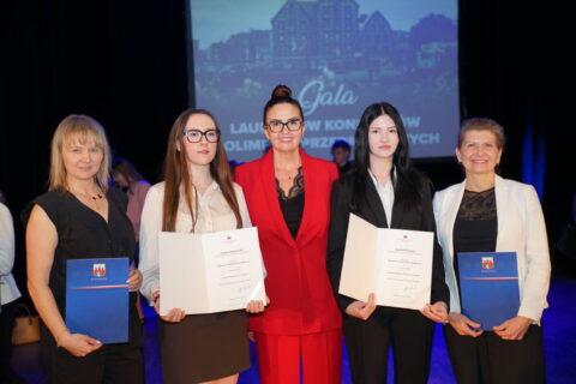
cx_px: 288
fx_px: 784
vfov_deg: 27.5
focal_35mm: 49
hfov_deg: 40.3
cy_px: 192
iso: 320
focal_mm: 49
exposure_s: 1/200
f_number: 2.8
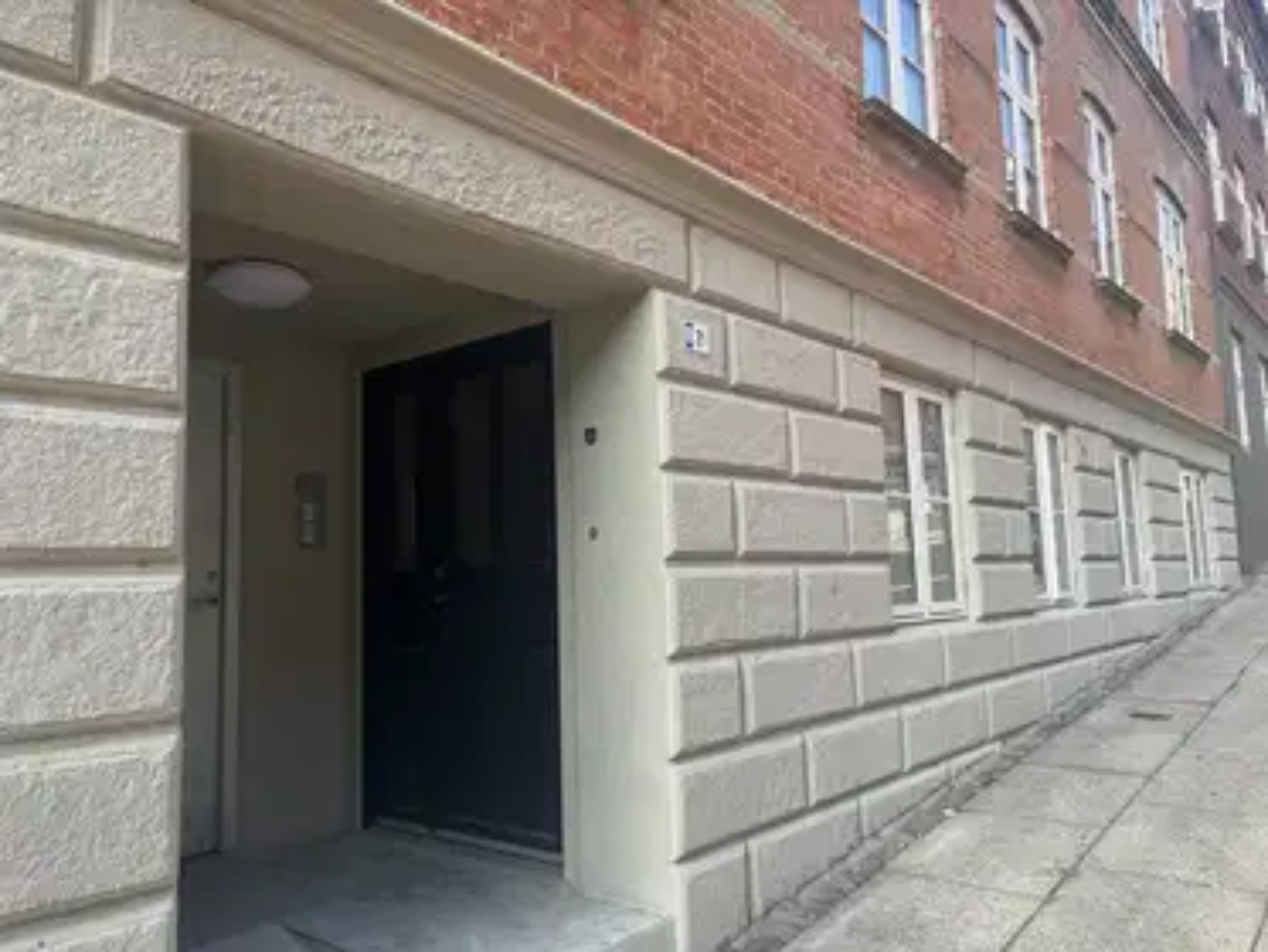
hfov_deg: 67.3
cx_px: 634
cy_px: 476
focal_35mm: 26
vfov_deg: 53.1
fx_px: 953
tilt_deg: +6.0
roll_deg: +2.2
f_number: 1.5
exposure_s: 1/780
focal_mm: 5.7
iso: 50
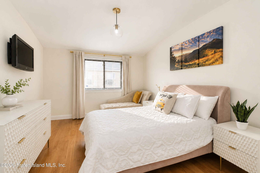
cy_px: 86
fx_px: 108
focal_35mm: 15
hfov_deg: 100.4
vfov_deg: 77.3
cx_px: 130
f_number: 9
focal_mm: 10
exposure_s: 1/125
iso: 640
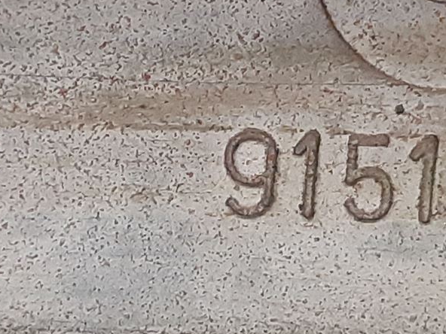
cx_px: 280
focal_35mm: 90
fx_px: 1160
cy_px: 41
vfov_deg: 16.2
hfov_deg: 21.7
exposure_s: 1/50
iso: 320
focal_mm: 3.93
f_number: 1.7
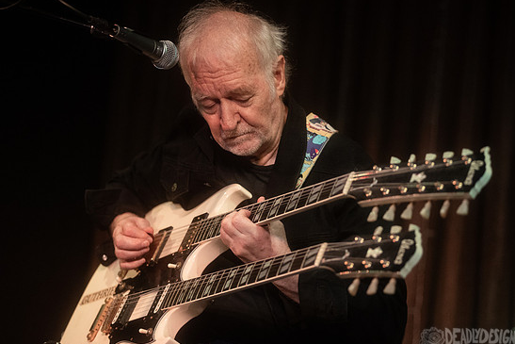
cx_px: 258
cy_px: 179
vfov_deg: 12.9
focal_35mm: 106
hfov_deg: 19.3
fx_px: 1517
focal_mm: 100
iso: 2500
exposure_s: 1/200
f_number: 3.2
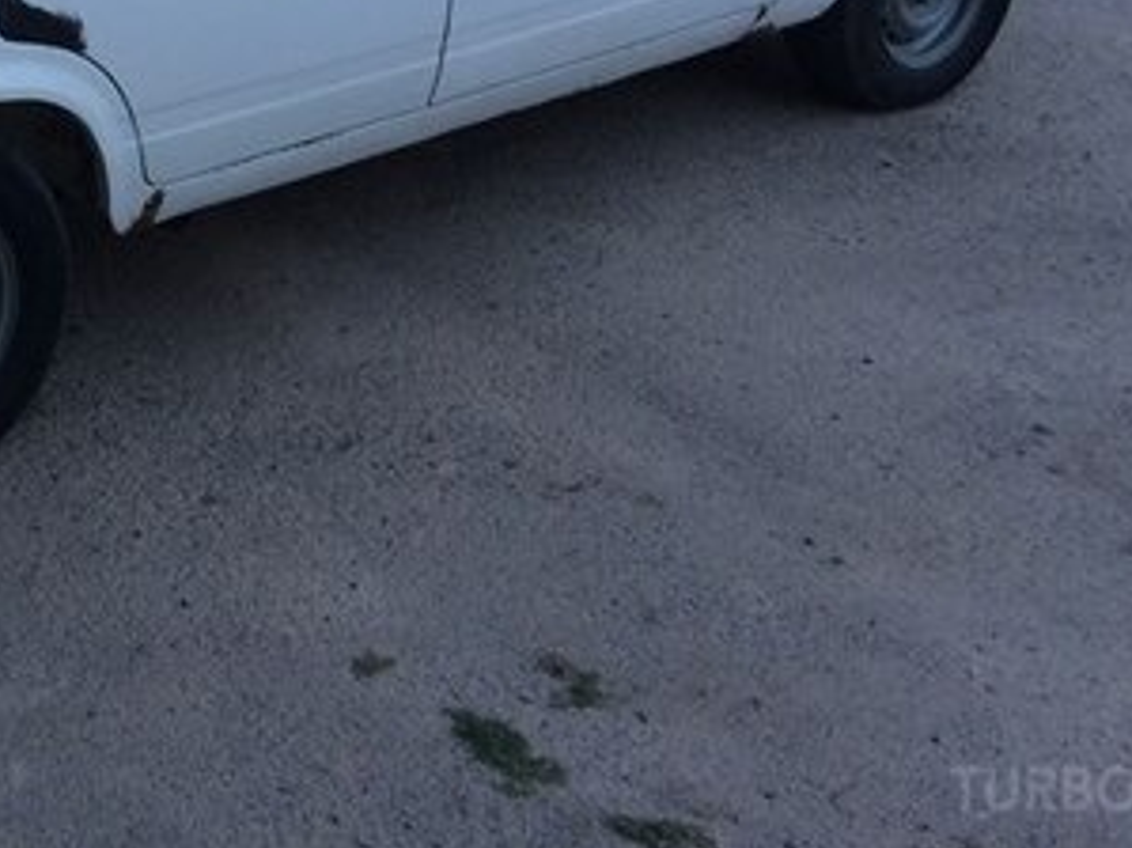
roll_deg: +2.7
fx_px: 2092
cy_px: -81
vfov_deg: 21.7
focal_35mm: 64
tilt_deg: -16.2
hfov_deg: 28.4
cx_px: 4
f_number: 2.2
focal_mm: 4.15
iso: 40
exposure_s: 1/40
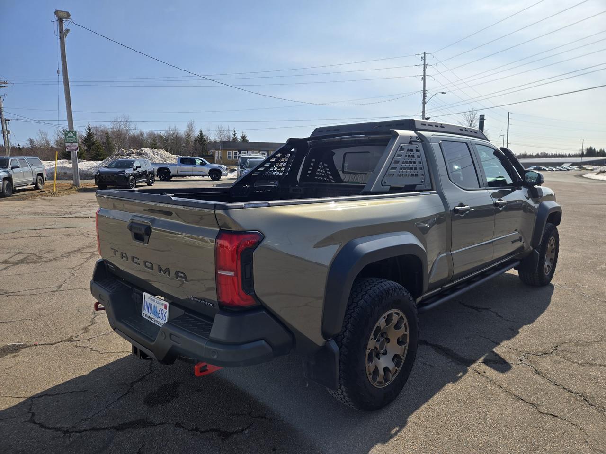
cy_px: 227
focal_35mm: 23
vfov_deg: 58.9
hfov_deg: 73.9
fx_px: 403
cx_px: 303
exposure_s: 1/2851
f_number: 1.8
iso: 25
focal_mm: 5.4
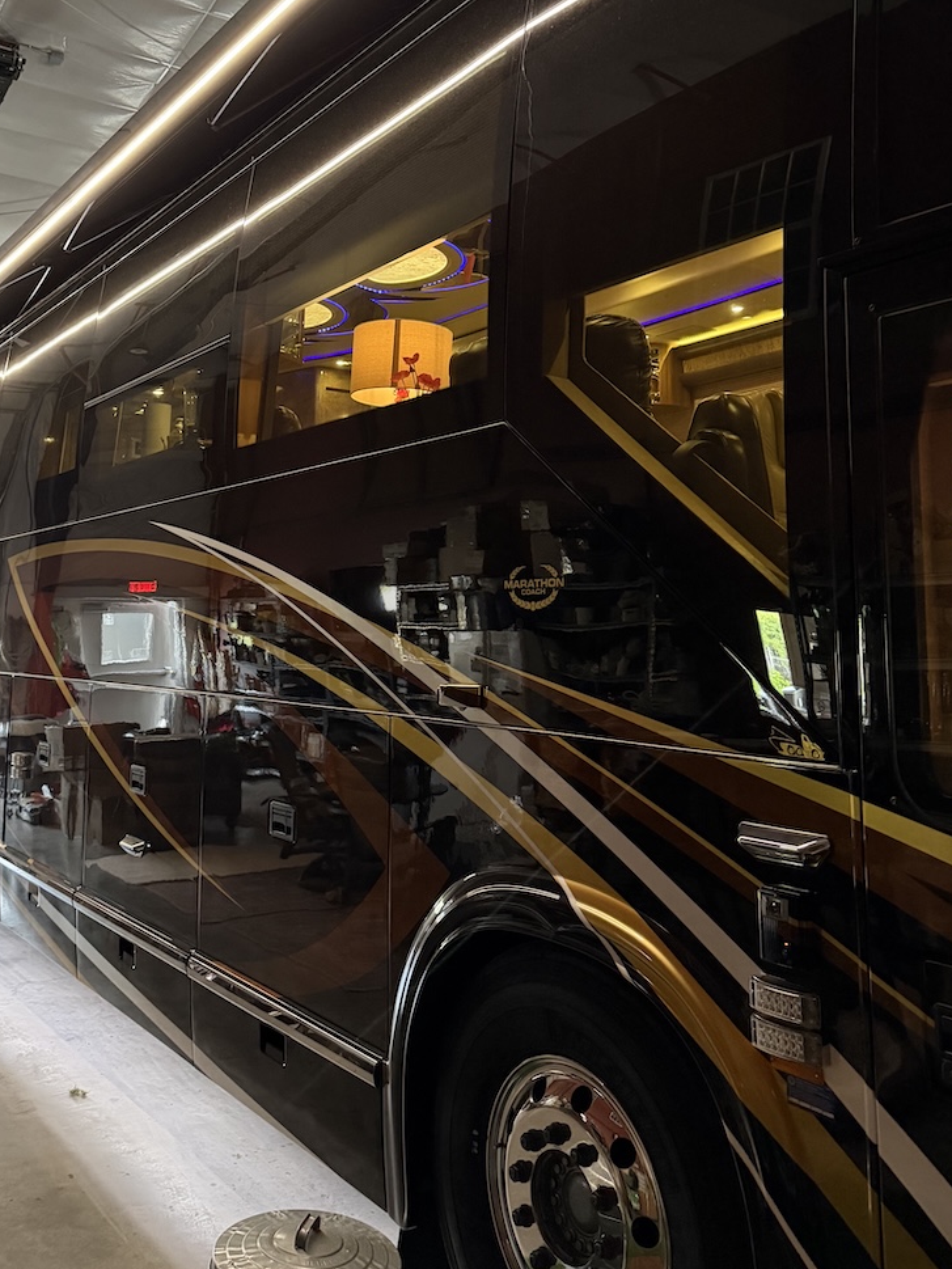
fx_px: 1210
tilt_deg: +7.7
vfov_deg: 54.7
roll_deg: -1.5
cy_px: 475
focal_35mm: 33
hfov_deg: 42.6
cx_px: 347
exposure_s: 1/39
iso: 1000
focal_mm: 6.76
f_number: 1.78
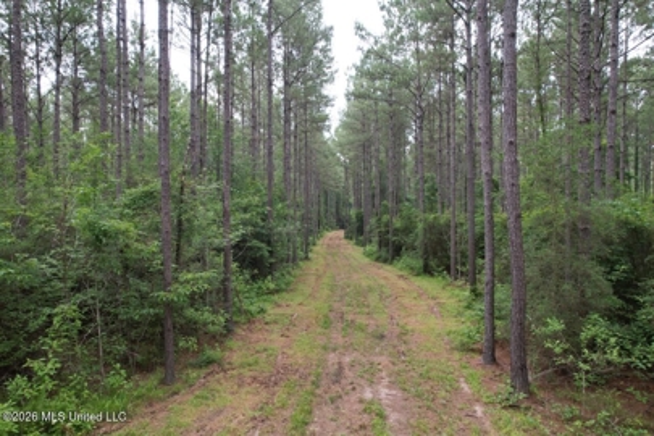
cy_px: 218
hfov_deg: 78.6
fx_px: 400
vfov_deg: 57.2
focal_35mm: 22
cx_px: 327
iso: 200
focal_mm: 8.38
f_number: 2.8
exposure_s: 1/240
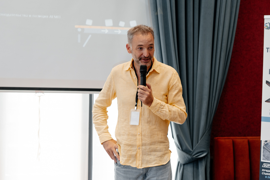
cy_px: 90
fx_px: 584
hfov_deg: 26.0
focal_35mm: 78
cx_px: 143
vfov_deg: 17.5
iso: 1000
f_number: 2.8
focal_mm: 70
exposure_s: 1/160
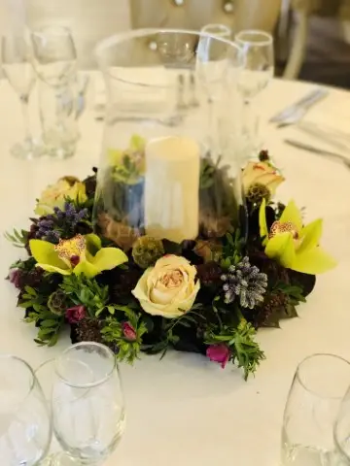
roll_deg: -0.1
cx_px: 175
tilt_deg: -34.3
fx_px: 701
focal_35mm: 52
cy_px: 233
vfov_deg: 36.8
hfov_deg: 28.0
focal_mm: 6
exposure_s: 1/25
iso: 160
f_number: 2.4
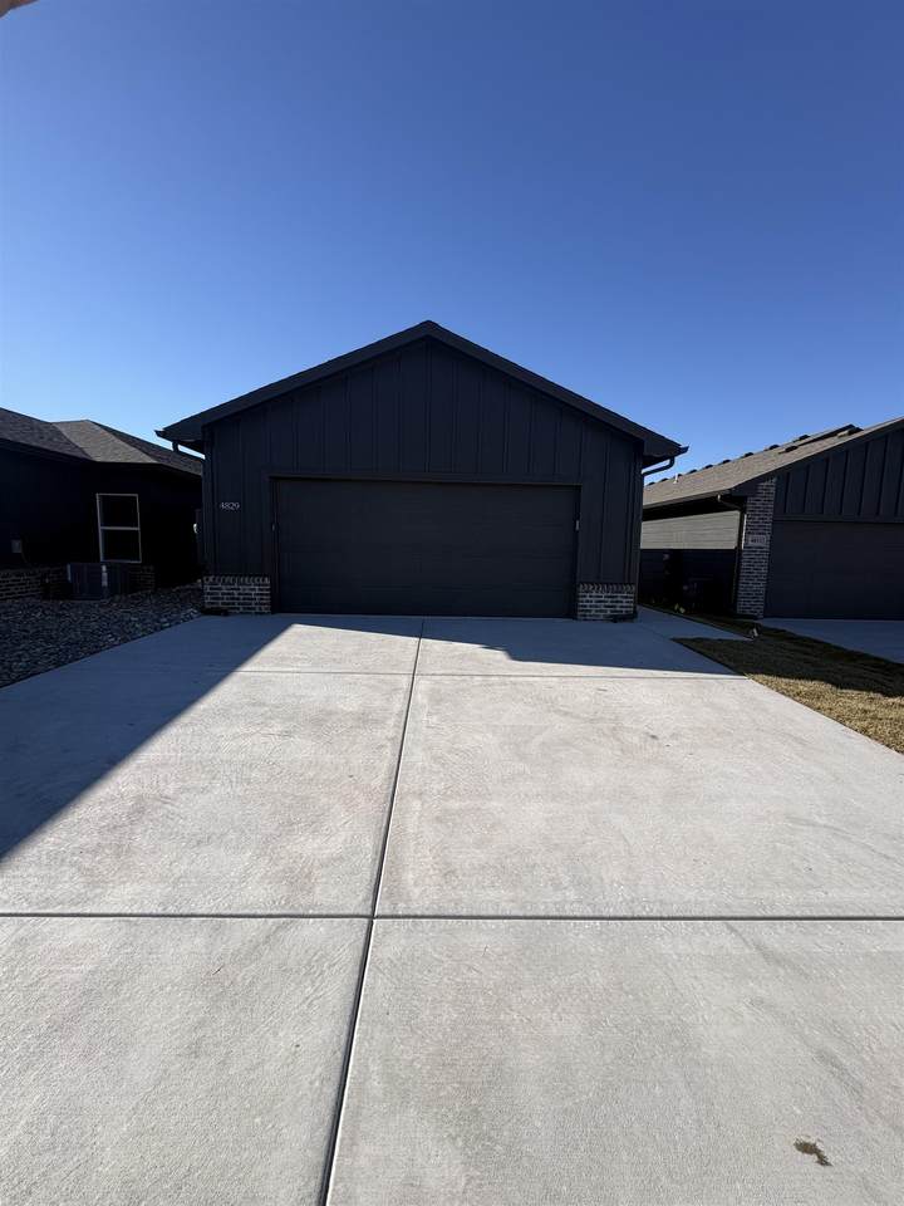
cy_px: 603
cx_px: 452
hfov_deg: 85.7
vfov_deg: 102.1
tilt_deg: -5.6
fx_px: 487
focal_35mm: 14
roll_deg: -1.4
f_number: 2.2
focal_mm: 2.22
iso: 50
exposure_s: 1/1672
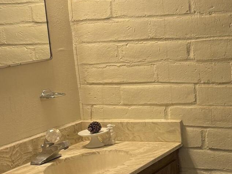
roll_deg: +3.5
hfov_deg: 23.3
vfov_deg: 18.0
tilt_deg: -10.2
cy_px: 111
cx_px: 204
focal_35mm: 82
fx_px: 550
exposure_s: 1/120
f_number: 1.6
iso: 100
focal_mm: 5.96
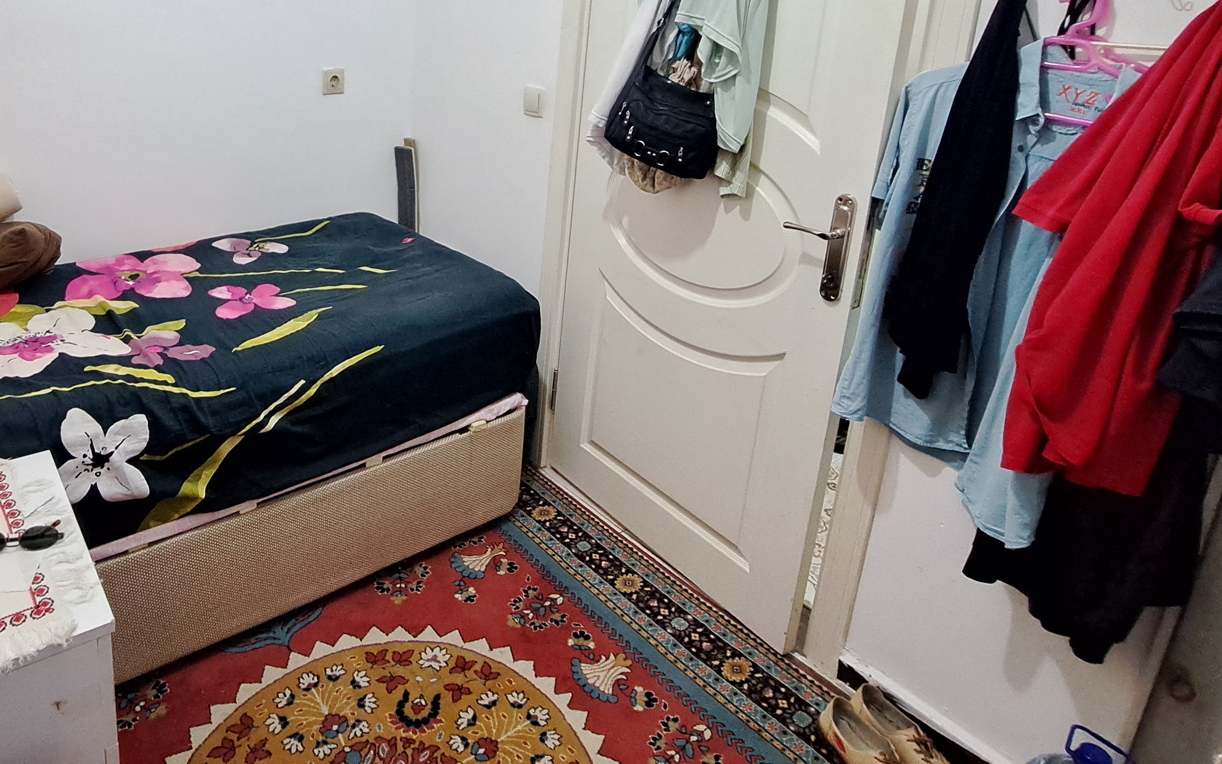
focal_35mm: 22
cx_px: 379
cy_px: 195
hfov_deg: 76.3
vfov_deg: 52.7
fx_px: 733
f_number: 2.2
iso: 200
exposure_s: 1/33
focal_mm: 1.74
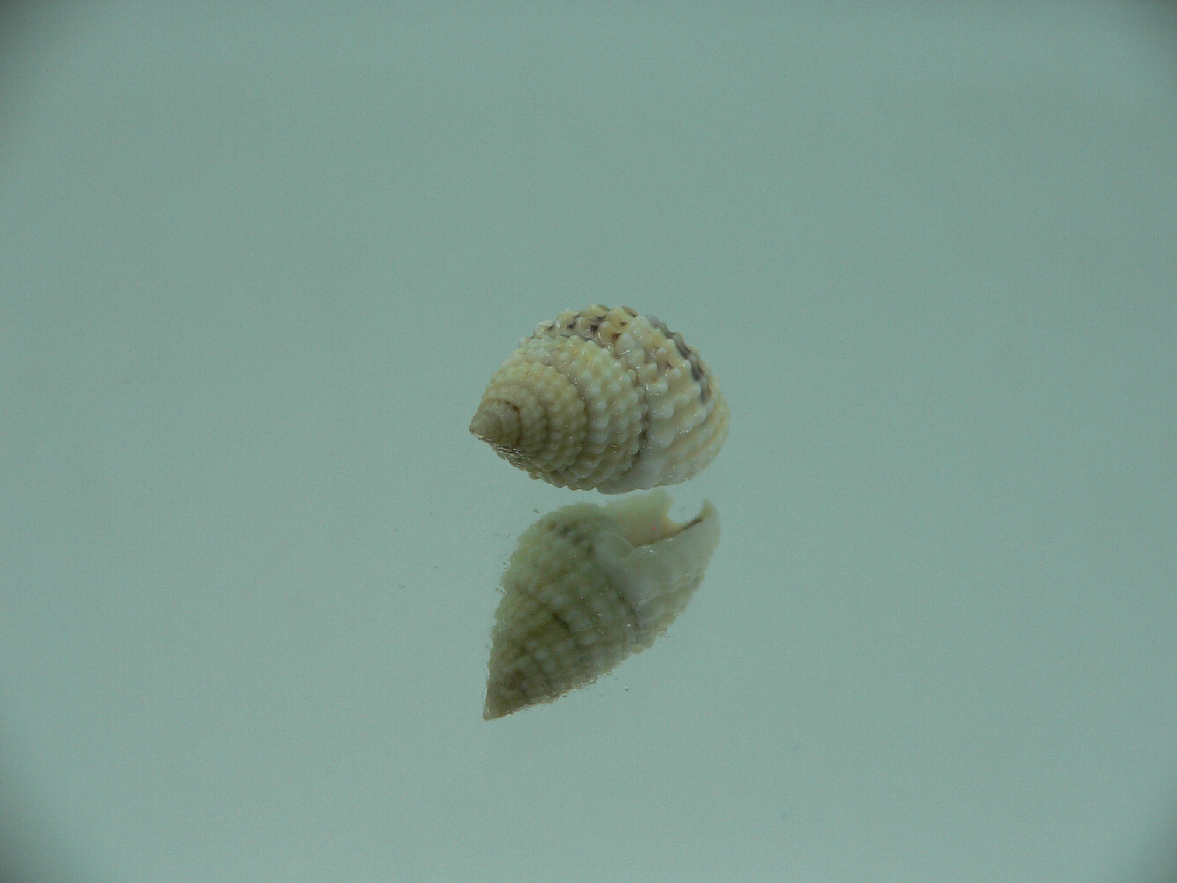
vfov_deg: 40.7
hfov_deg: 52.6
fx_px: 1190
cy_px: 442
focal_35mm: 35
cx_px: 588
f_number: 2.8
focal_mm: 4.6
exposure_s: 1/80
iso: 80
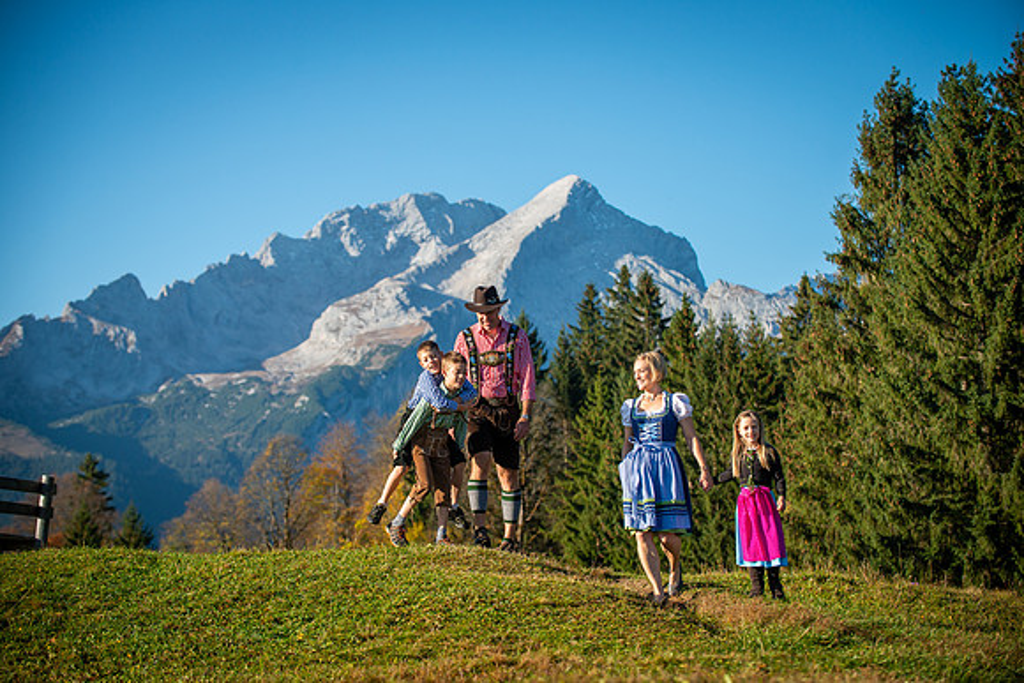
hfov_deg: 21.5
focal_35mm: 95
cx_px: 512
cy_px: 342
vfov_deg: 14.4
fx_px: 2703
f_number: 5
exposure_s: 1/1250
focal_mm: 95
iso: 200
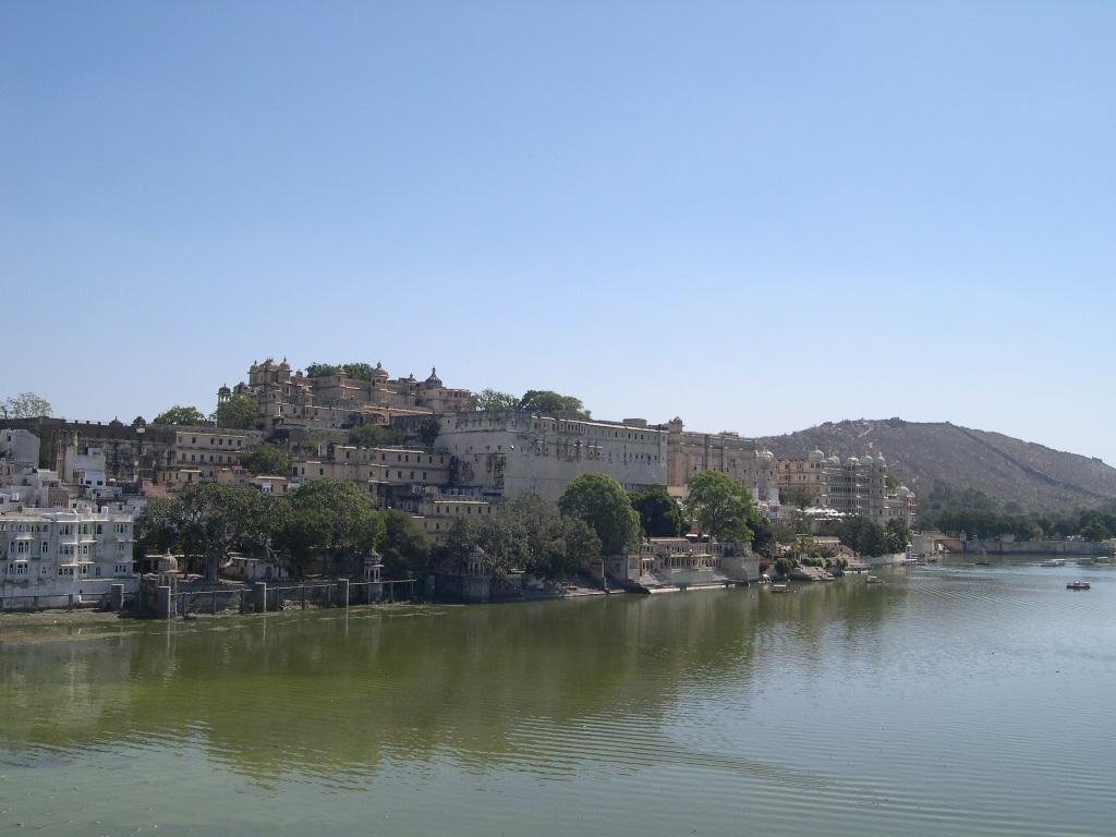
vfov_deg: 37.7
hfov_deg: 49.0
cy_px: 418
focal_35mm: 38
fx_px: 1225
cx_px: 558
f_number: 7.6
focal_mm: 8
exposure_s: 1/270
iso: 100
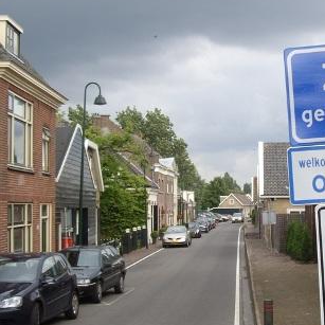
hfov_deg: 24.4
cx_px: 236
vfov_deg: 24.7
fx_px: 744
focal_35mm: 70
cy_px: 171
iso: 100
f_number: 2.8
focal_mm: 7.9
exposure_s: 1/125
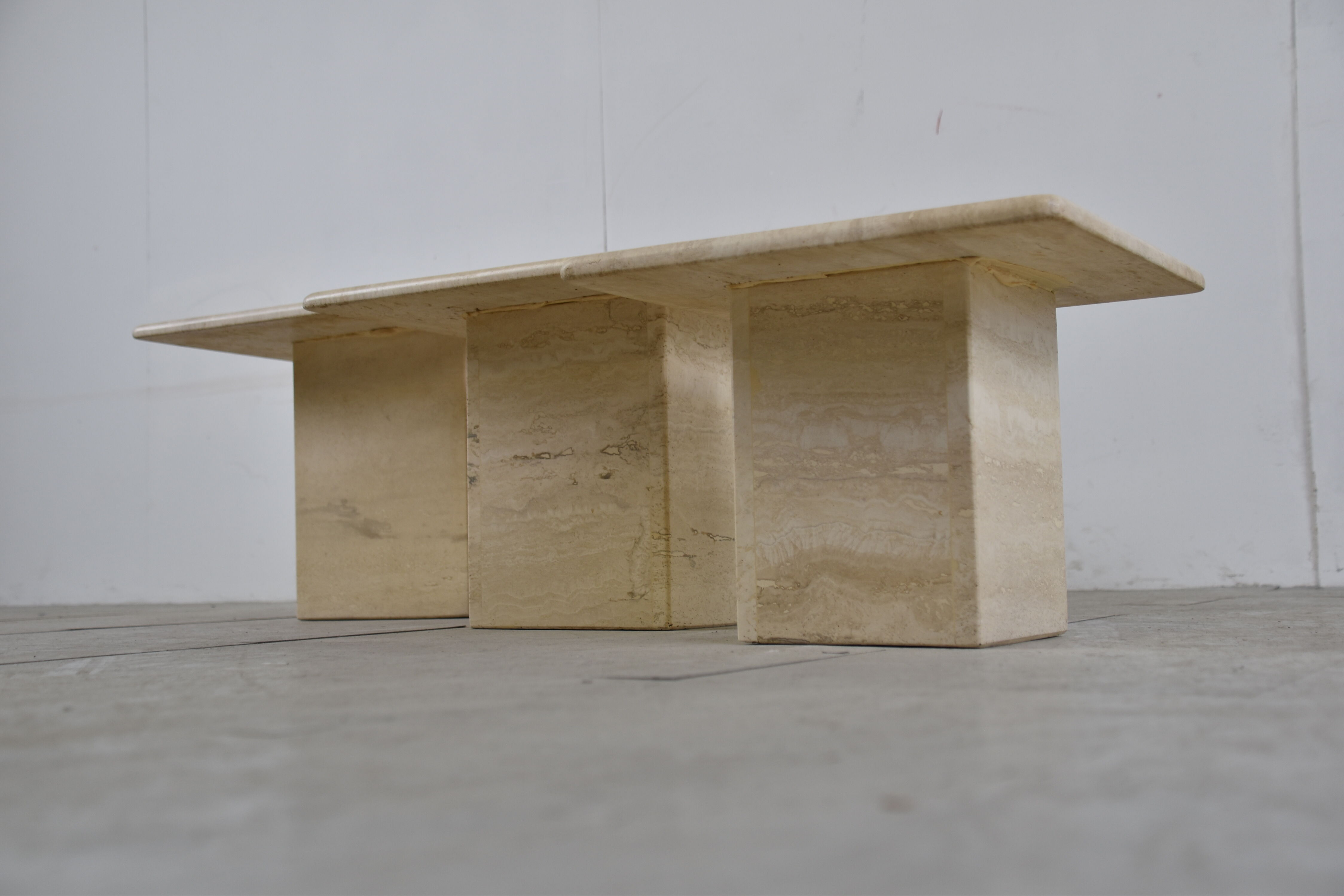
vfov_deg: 31.9
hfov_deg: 46.4
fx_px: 1568
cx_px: 672
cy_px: 448
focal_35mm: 42
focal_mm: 28
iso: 160
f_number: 4
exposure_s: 1/80
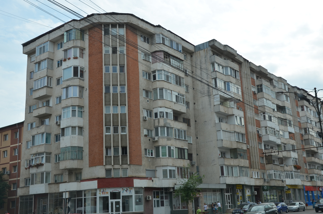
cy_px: 107
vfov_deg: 35.3
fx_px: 336
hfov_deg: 51.4
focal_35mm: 38
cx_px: 162
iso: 125
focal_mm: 25
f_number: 8
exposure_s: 1/250
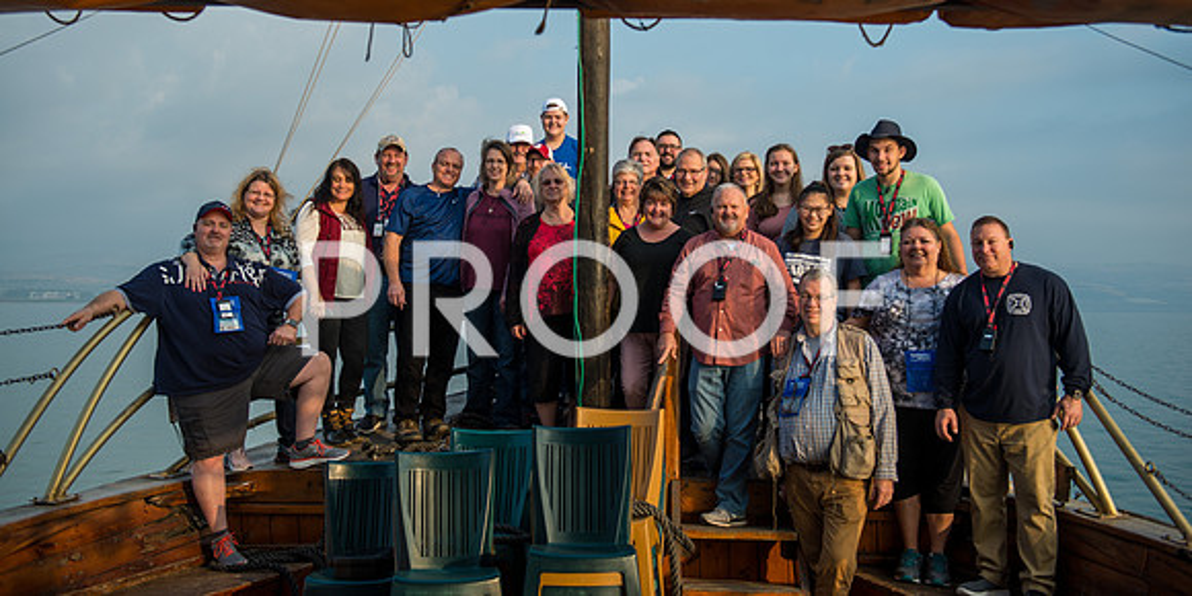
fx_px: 1258
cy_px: 198
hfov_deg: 50.7
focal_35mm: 41
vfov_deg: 26.5
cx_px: 596
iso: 100
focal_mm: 38
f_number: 2.8
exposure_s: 1/400
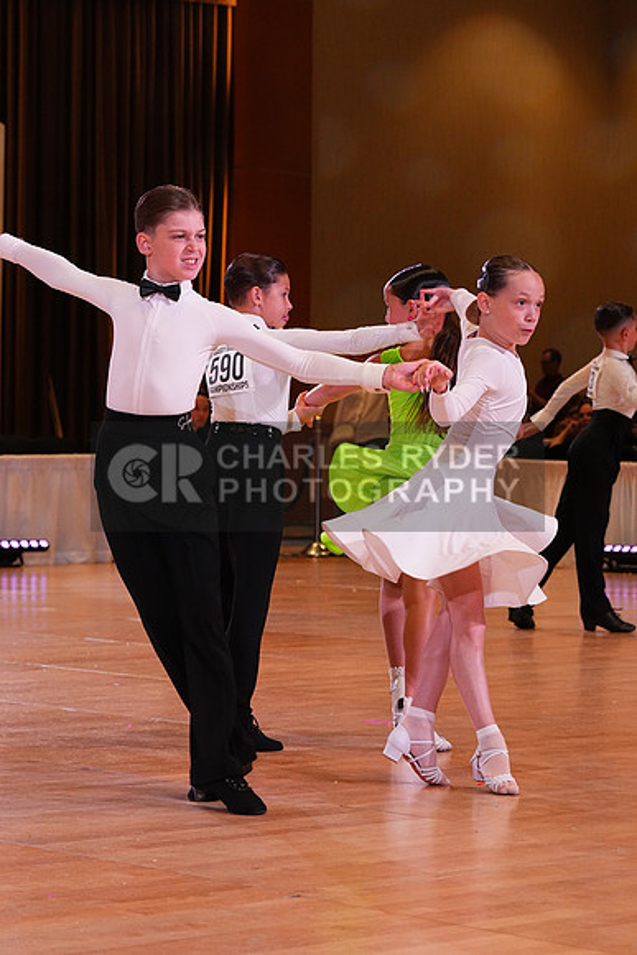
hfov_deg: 13.0
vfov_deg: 19.5
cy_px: 478
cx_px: 318
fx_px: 2785
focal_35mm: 105
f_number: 8
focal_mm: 105
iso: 5000
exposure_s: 1/320
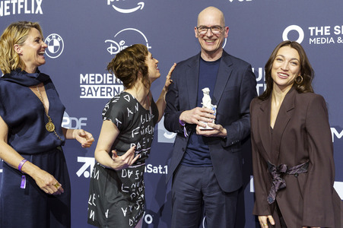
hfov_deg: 45.5
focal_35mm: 43
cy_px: 114
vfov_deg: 31.1
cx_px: 172
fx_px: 409
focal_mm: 43
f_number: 4
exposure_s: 1/250
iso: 1250
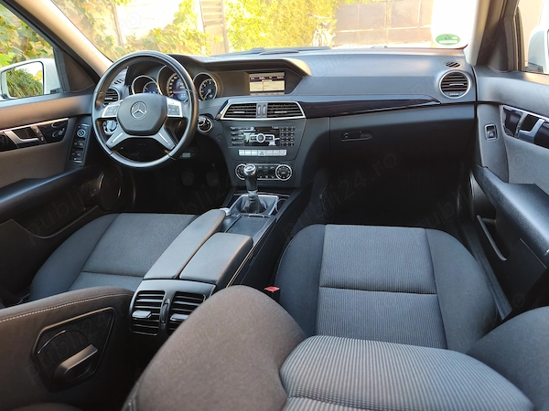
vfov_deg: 58.9
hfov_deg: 73.9
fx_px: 365
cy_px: 206
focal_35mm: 23
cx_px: 274
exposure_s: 1/99.9
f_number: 1.65
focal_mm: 6.18
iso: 320
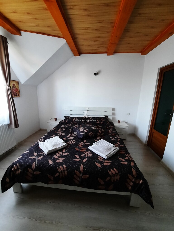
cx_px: 87
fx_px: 87
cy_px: 116
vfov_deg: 106.2
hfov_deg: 89.9
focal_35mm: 13
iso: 320
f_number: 2.2
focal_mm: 1.74
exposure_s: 1/24
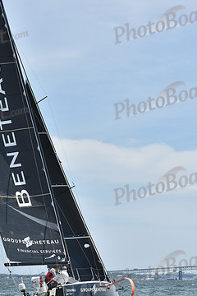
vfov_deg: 14.2
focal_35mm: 145
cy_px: 153
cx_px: 71
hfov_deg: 9.5
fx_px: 1190
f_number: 7.1
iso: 250
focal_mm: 90
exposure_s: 1/1250
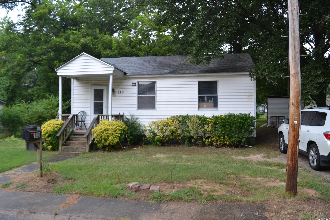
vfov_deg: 43.6
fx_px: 275
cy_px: 110
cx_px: 165
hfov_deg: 61.9
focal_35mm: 30
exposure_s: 1/125
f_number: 5.6
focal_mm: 20
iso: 220
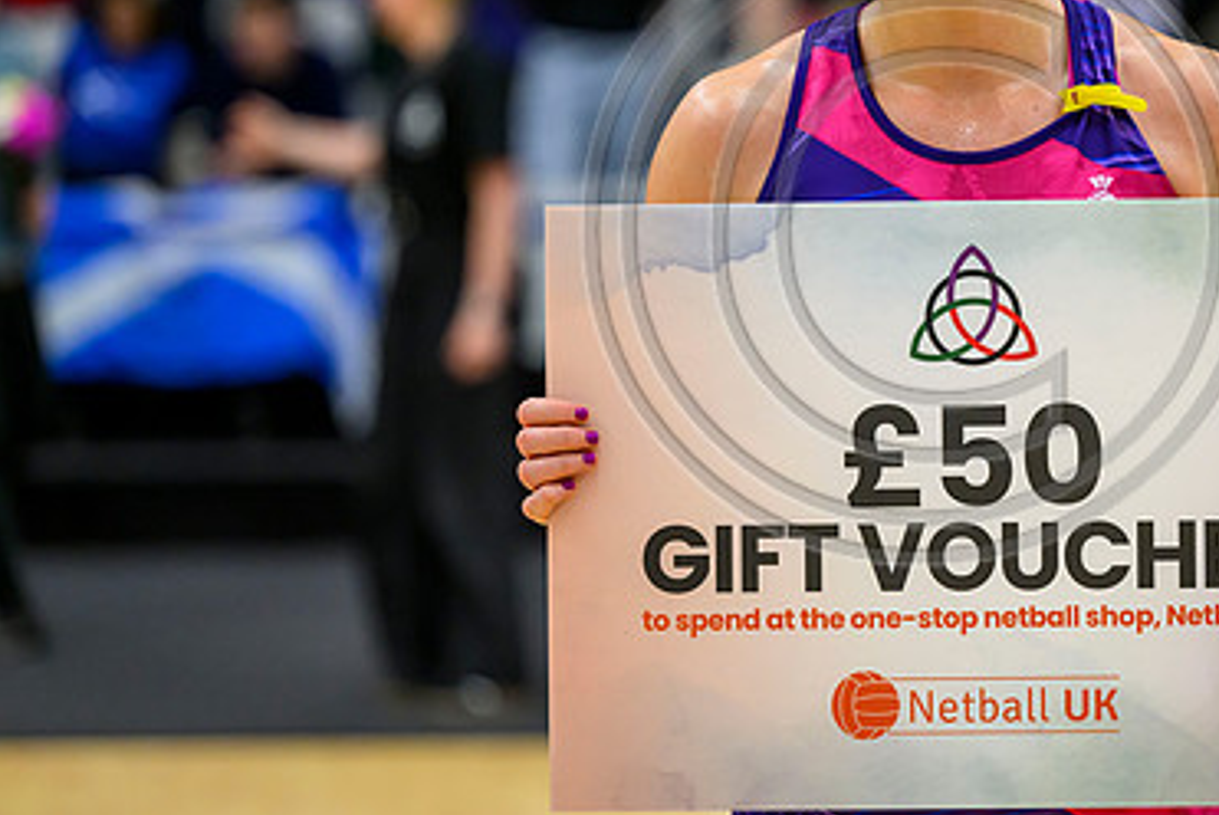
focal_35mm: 211
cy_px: 225
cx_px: 920
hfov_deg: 9.7
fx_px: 7150
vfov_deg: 6.5
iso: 3200
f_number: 2.8
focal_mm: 135
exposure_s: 1/800
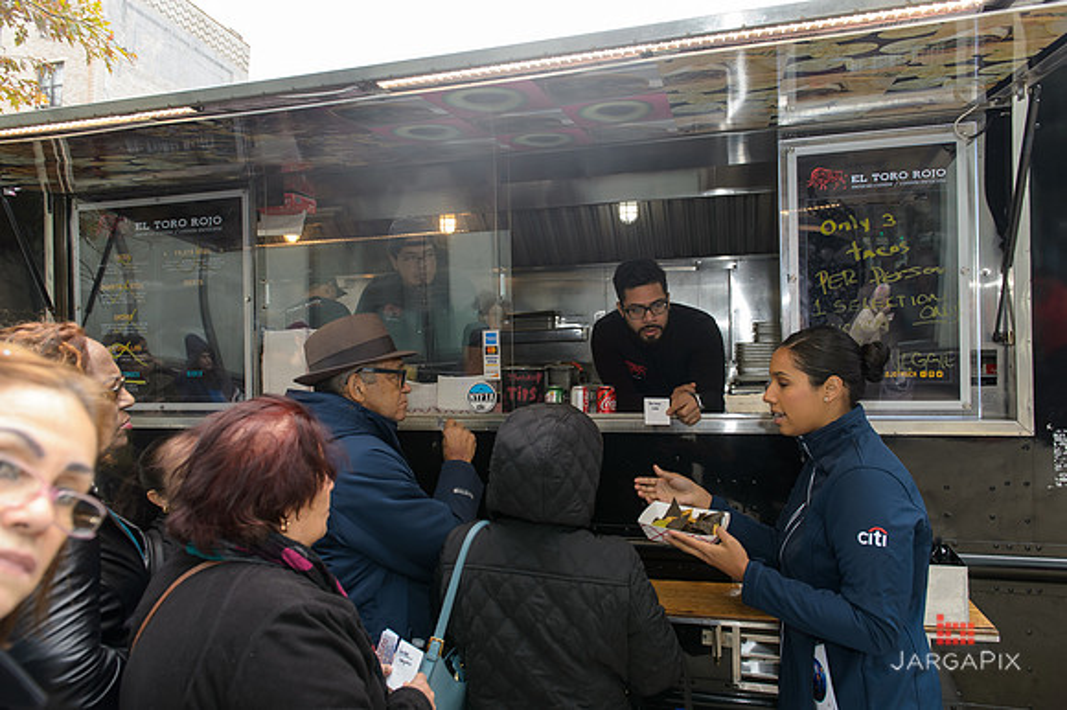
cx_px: 534
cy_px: 355
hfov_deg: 73.8
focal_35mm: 24
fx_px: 711
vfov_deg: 53.1
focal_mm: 24
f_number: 4
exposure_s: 1/250
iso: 800
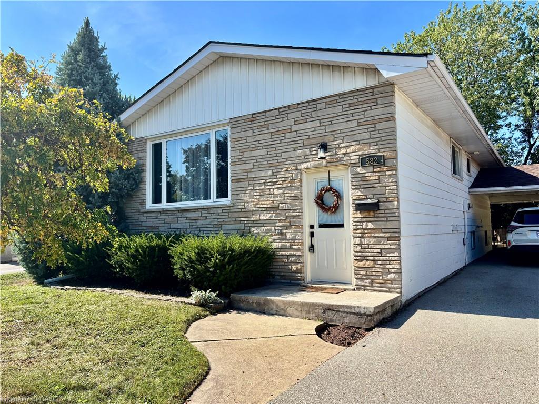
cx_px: 270
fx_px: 405
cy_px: 202
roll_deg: +1.1
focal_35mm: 26
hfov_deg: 67.3
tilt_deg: +3.2
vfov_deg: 53.1
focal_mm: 5.96
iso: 50
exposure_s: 1/1912
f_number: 1.6
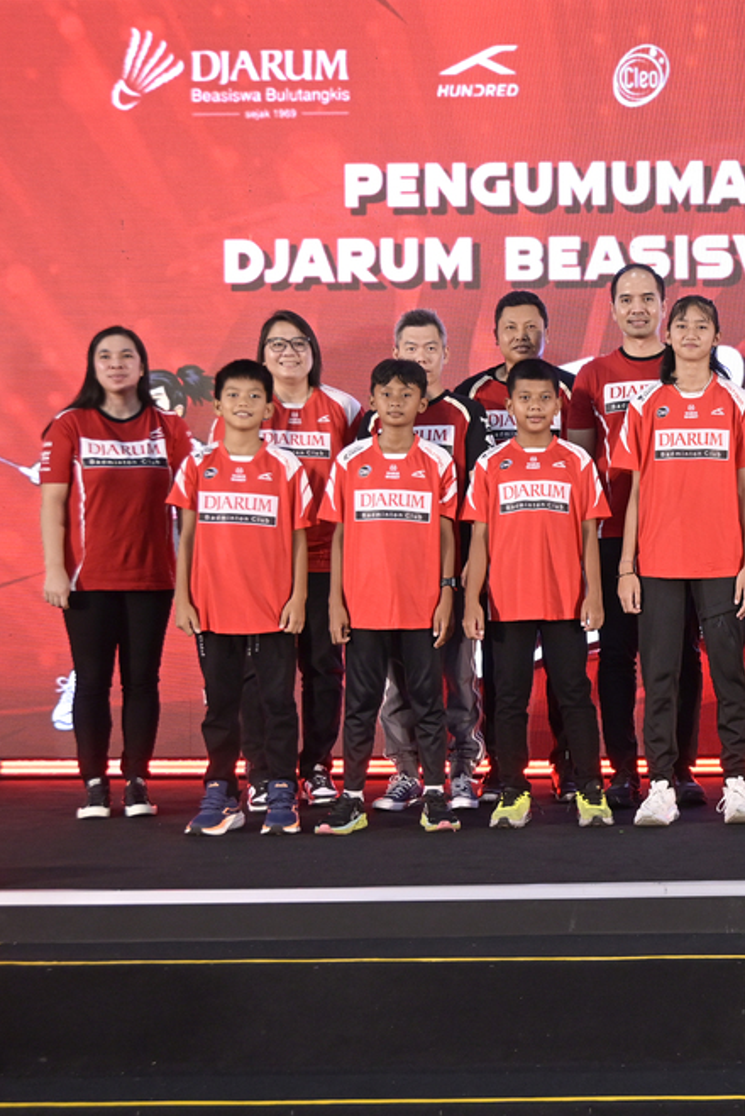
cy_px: 558
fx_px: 1643
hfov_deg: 23.7
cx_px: 844
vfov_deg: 37.5
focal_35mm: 53
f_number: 4
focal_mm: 35
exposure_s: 1/160
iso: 2000
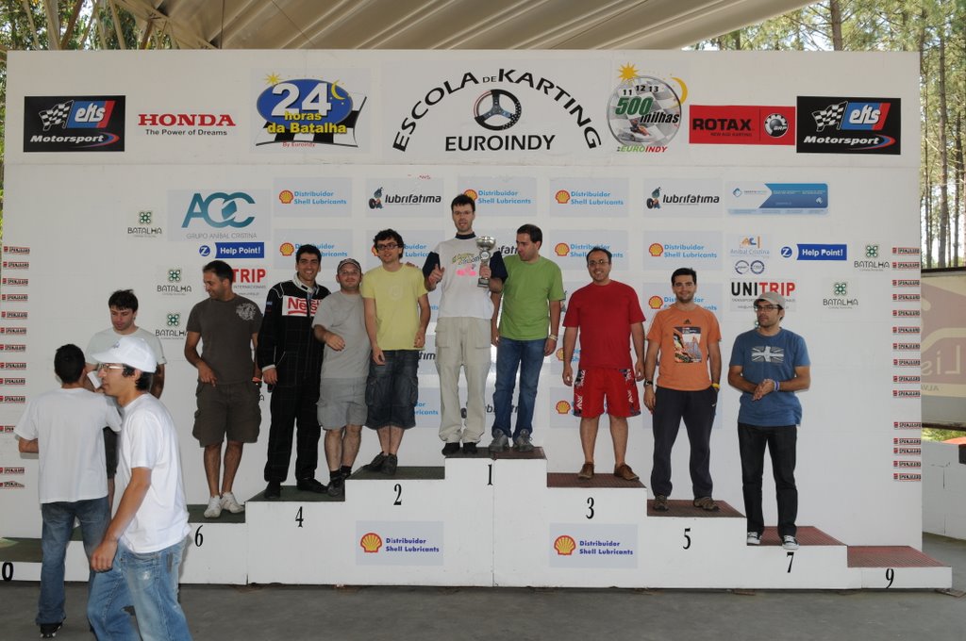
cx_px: 483
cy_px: 320
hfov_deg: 62.0
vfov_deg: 43.5
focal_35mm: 30
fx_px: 804
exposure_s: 1/60
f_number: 8
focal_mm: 20
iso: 200
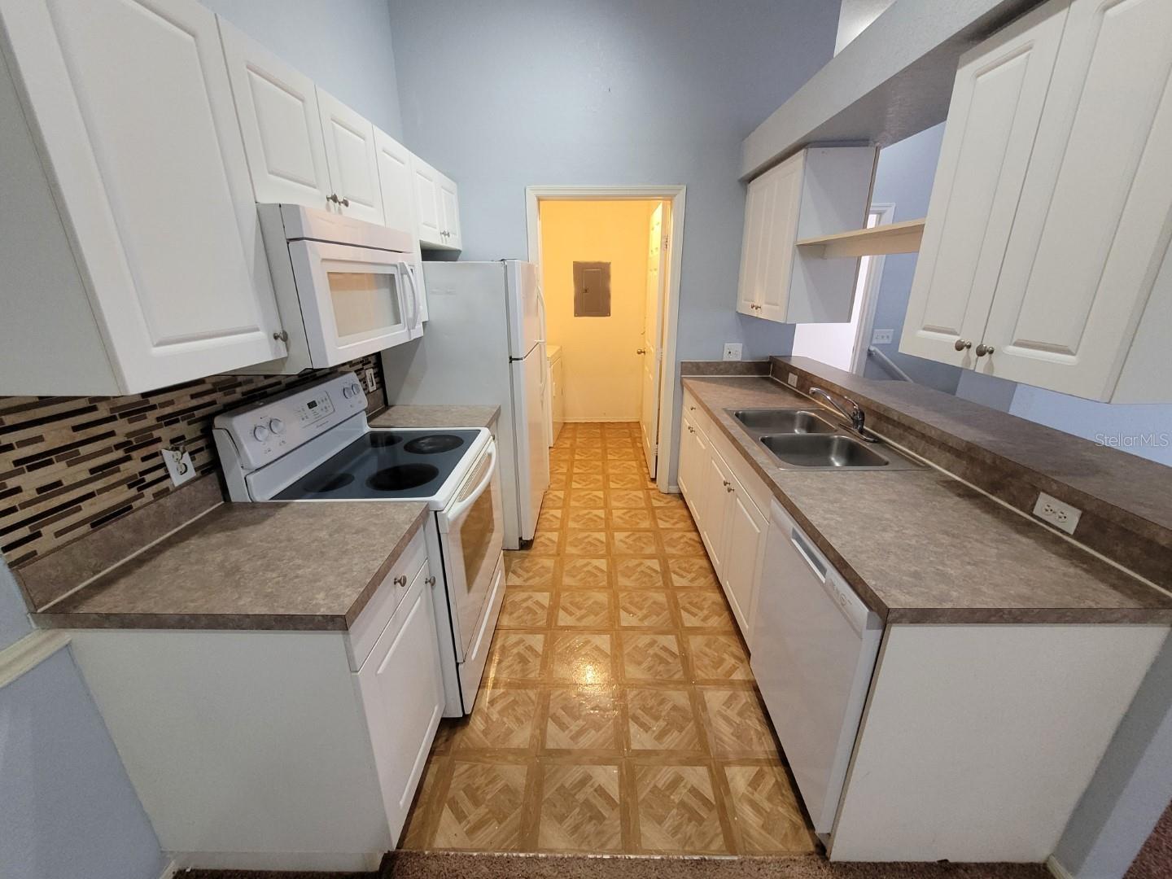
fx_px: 440
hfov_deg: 106.2
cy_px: 440
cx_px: 586
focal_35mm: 13
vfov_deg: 89.9
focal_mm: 1.74
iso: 400
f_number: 2.2
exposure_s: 1/60
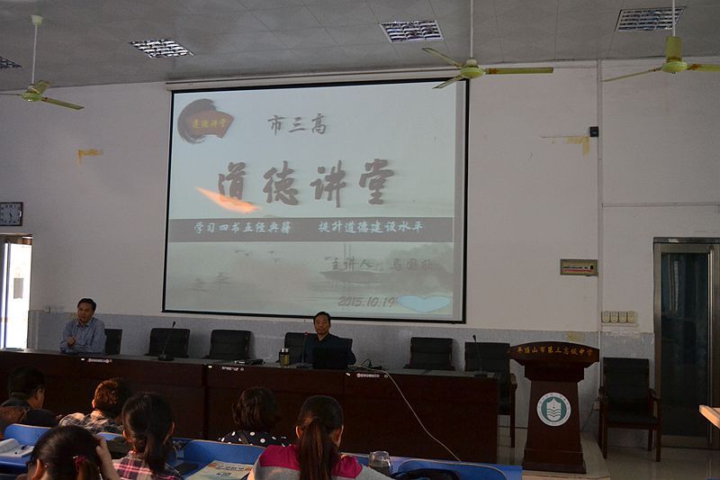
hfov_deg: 55.1
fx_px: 690
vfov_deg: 38.3
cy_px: 240
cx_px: 360
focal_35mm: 34
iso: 1250
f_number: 3.8
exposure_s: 1/60
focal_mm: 23
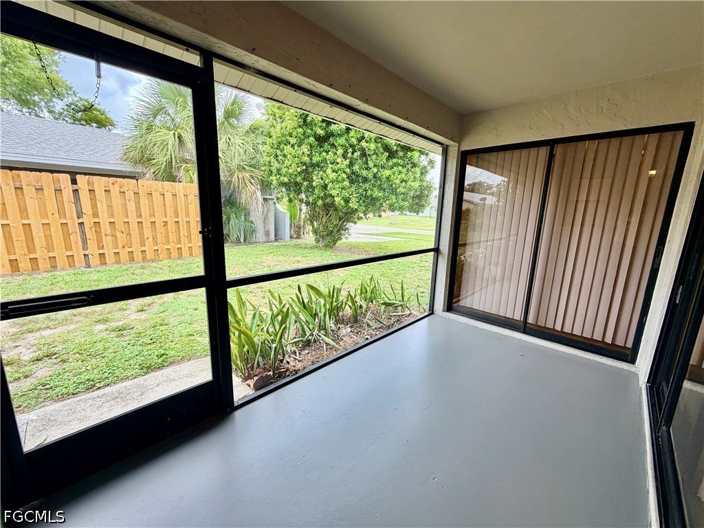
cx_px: 352
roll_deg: -1.4
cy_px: 264
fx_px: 285
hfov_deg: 102.1
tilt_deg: -11.5
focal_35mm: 14
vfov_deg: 85.7
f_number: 2.2
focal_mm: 2.22
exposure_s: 1/121
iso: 50
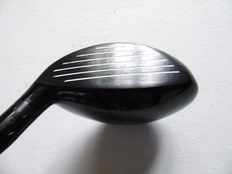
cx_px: 116
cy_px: 87
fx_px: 168
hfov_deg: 69.4
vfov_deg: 54.9
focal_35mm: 25
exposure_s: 1/13
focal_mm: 4.4
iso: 400
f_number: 3.4
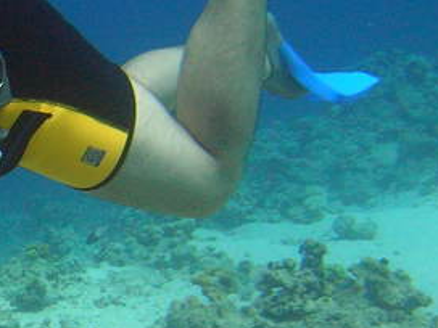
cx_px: -184
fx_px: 1265
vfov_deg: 14.8
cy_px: 199
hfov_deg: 17.9
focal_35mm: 100
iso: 50
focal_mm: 5.7
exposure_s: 1/140
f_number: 4.9
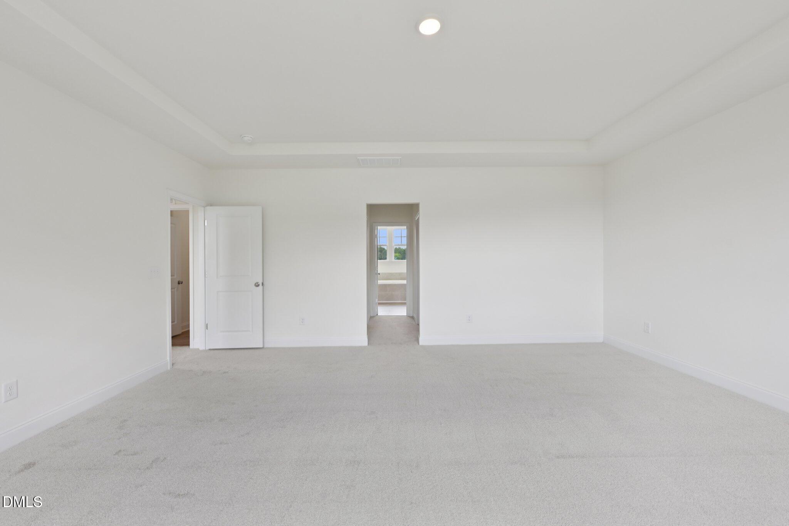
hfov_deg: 104.3
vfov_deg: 81.2
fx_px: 307
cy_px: 263
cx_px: 394
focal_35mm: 14
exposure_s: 1/40
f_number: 8
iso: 160
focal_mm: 14
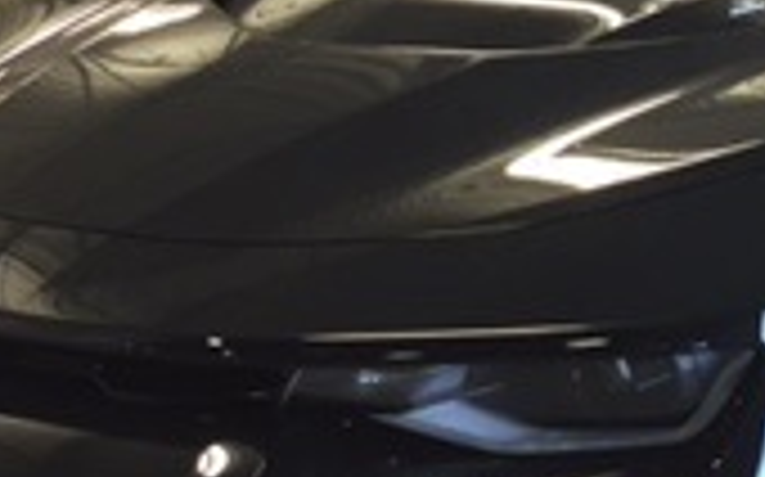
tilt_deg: -12.5
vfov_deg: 11.2
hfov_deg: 17.5
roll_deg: -0.1
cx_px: 783
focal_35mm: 116
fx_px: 2417
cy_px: 4
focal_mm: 4.15
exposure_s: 1/30
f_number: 2.2
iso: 40
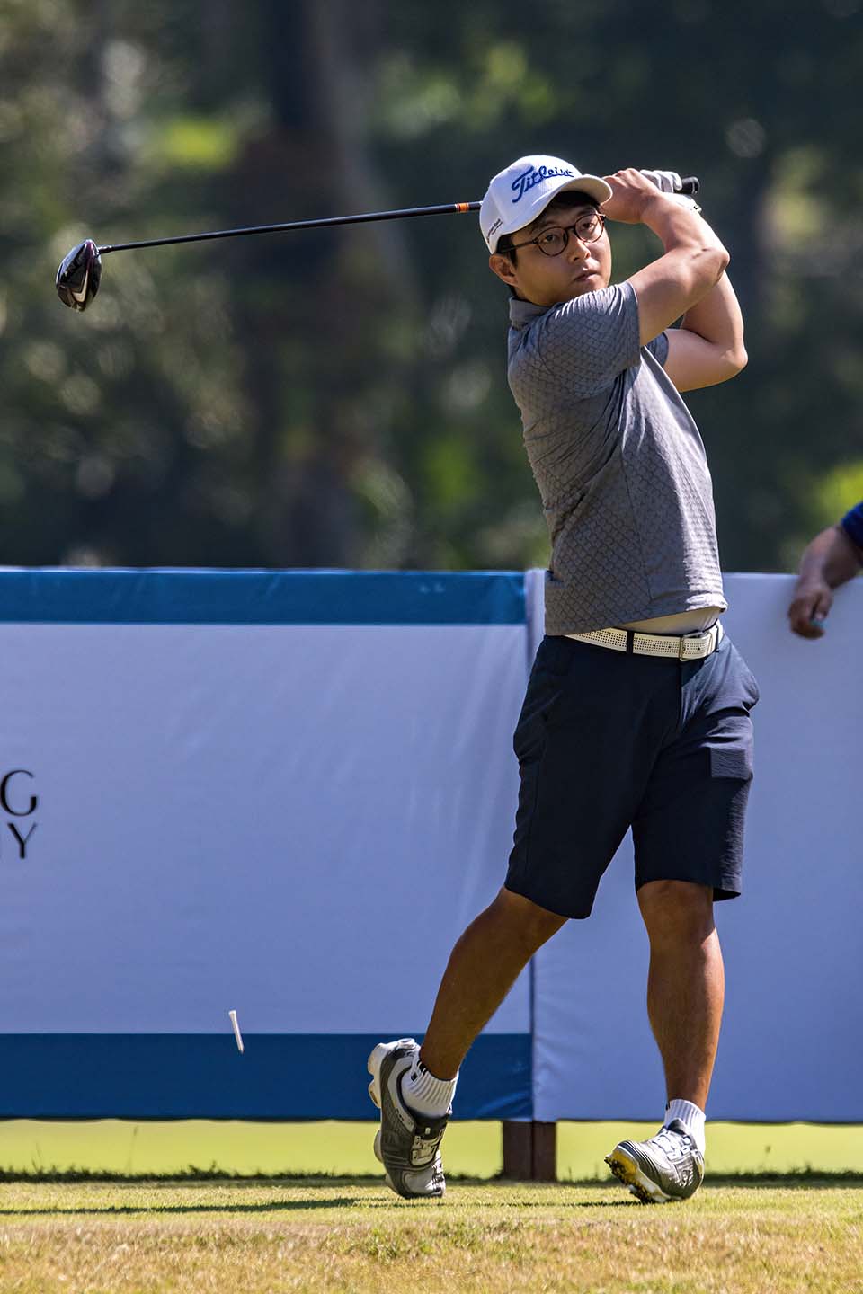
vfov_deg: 3.2
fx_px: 23371
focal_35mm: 650
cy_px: 647
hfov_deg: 2.1
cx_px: 432
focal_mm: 650
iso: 900
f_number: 8
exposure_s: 1/2500
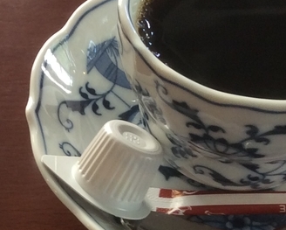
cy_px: 166
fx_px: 966
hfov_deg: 16.5
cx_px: 7
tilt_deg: -51.6
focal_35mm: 114
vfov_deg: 13.5
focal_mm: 3.3
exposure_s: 1/24
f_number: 2.4
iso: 50
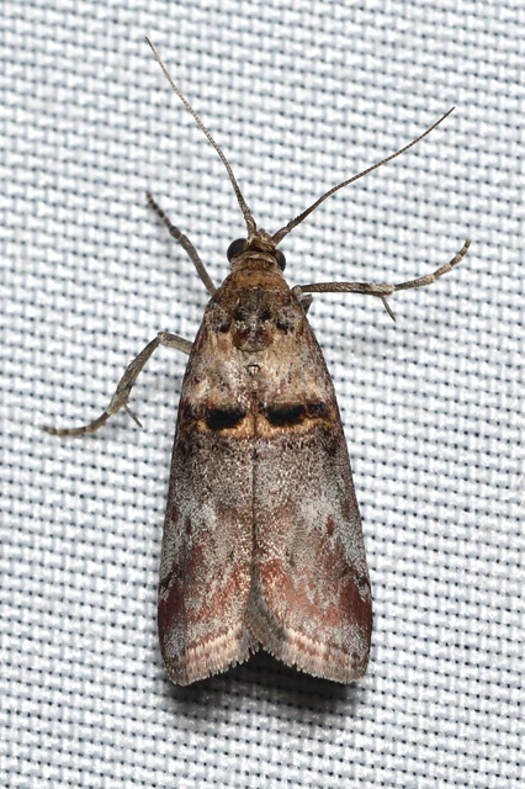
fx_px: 4927
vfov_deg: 9.2
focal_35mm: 225
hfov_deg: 6.1
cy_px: 394
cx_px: 262
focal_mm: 150
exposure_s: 1/250
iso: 100
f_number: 10
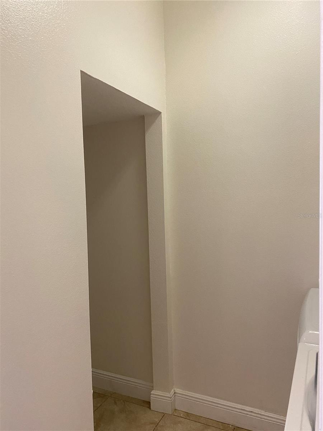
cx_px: 162
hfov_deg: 53.1
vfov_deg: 67.3
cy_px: 216
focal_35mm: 26
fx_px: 323
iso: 320
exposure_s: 1/60
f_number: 1.8
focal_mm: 4.25
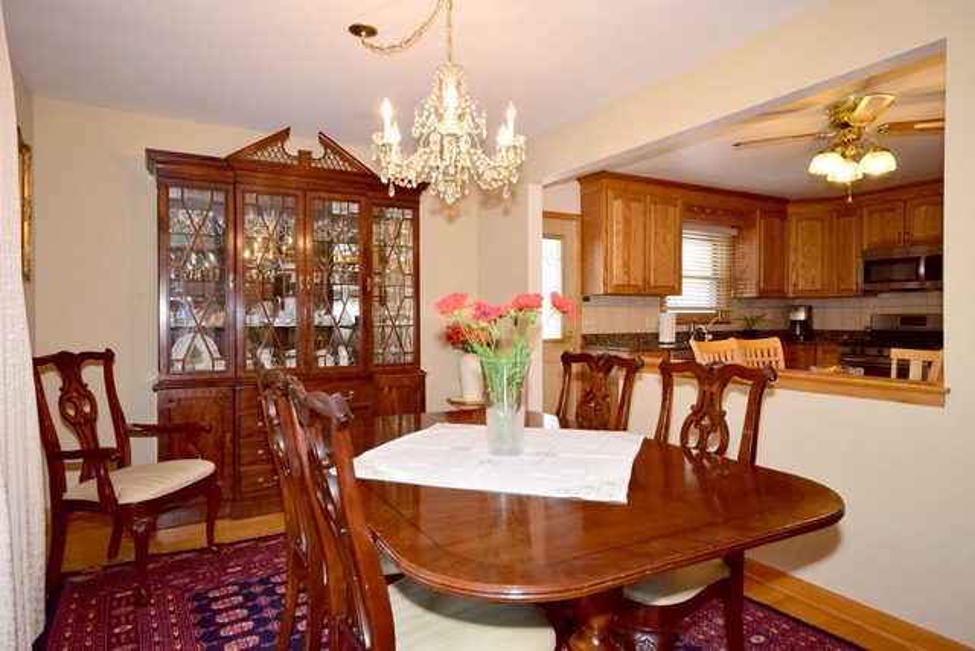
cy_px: 326
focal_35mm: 21
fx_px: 569
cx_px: 488
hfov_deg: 81.2
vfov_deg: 59.5
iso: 500
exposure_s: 1/60
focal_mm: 14
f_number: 6.3
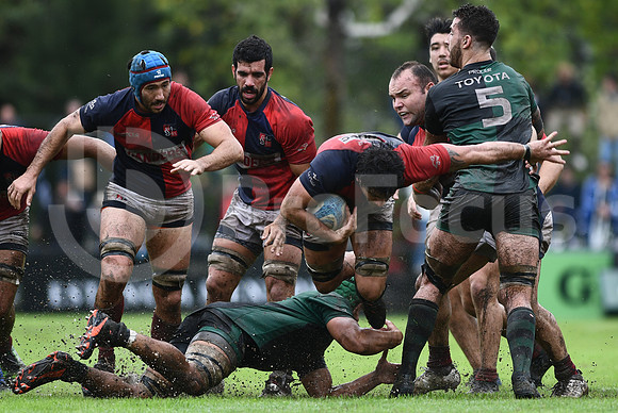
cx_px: 309
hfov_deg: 4.6
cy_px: 206
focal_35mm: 450
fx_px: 7733
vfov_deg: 3.1
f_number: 2.8
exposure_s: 1/1000
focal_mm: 300
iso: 500
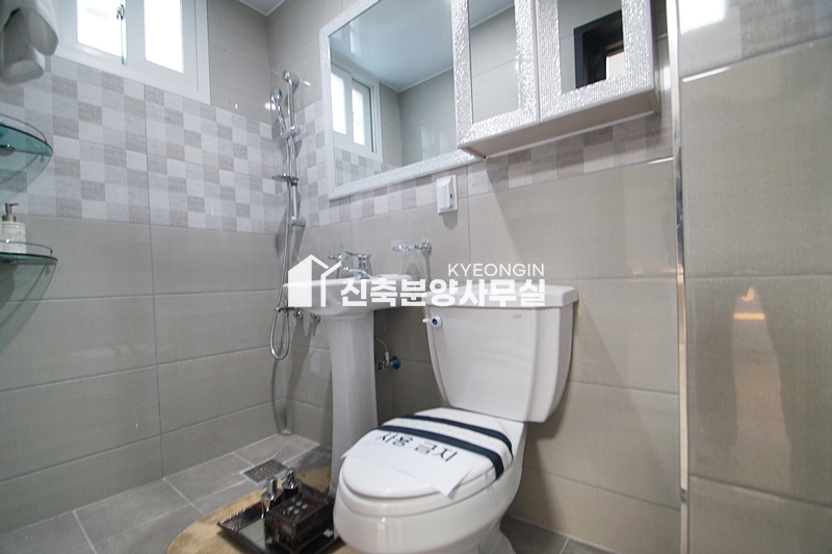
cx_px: 416
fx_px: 346
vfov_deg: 77.2
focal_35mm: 15
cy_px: 277
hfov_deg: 100.4
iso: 400
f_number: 4
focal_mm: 10
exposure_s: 1/20
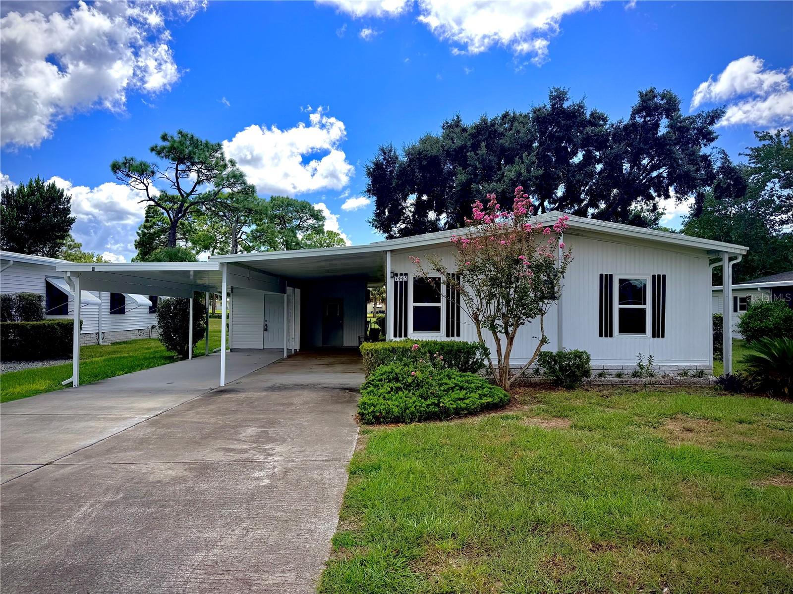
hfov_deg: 71.6
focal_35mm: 24
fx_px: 550
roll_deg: -0.1
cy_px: 297
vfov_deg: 56.8
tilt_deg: +1.3
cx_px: 396
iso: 80
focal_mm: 6.76
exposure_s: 1/3759
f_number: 1.78
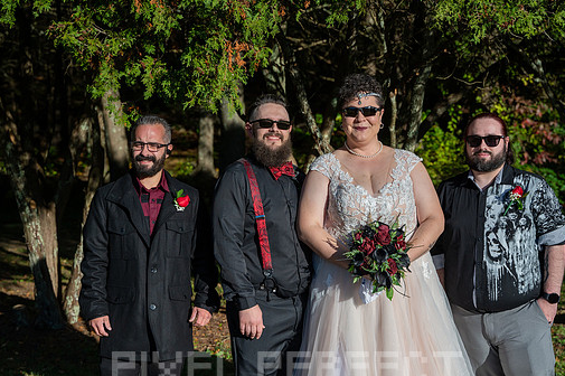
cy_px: 208
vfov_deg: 21.9
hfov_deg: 32.4
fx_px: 972
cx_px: 288
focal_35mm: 62
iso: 640
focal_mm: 54
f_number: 4
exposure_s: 1/8000
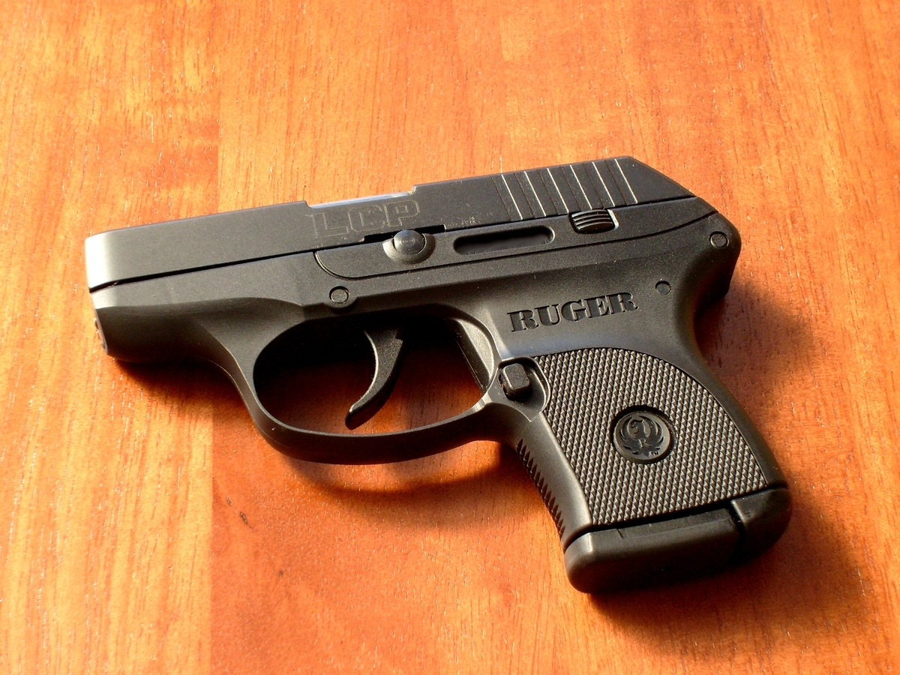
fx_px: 1872
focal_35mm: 72
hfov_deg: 27.0
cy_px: 338
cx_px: 450
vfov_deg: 20.4
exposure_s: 1/60
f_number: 3.9
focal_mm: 12
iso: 160
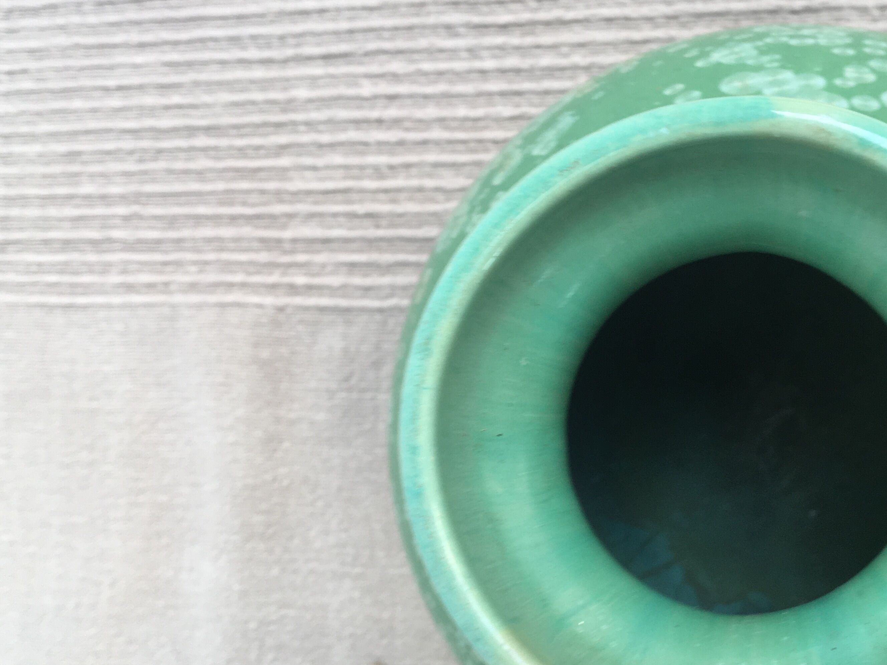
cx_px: 598
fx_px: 1128
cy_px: 416
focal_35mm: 44
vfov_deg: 32.7
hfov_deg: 42.3
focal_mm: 4.15
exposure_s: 1/100
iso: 32
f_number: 2.2
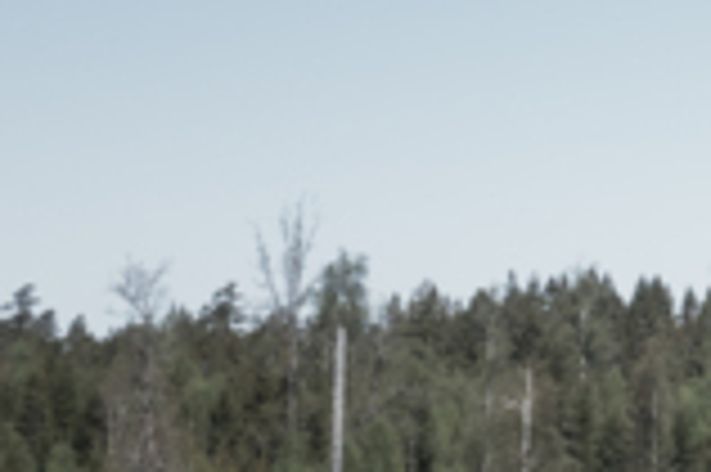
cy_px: 81
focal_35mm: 182
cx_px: 1215
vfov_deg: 7.5
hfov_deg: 10.7
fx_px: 3591
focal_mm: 10.26
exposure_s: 1/160
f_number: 4.5
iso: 100
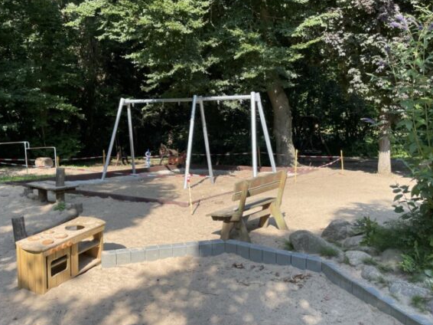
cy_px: 156
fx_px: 400
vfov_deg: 44.1
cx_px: 184
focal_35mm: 32
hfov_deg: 56.6
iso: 32
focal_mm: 4.2
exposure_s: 1/801
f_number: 1.6
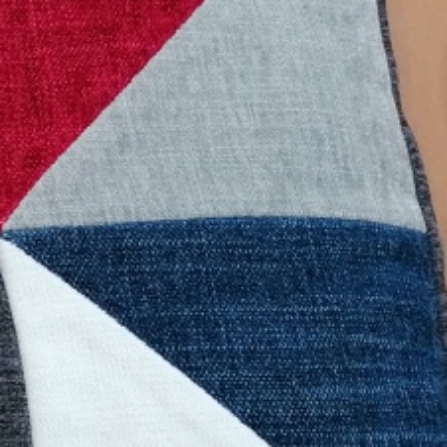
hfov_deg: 14.3
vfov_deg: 16.1
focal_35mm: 108
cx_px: -340
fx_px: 1578
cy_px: 168
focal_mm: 4.75
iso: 125
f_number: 1.8
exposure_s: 1/50
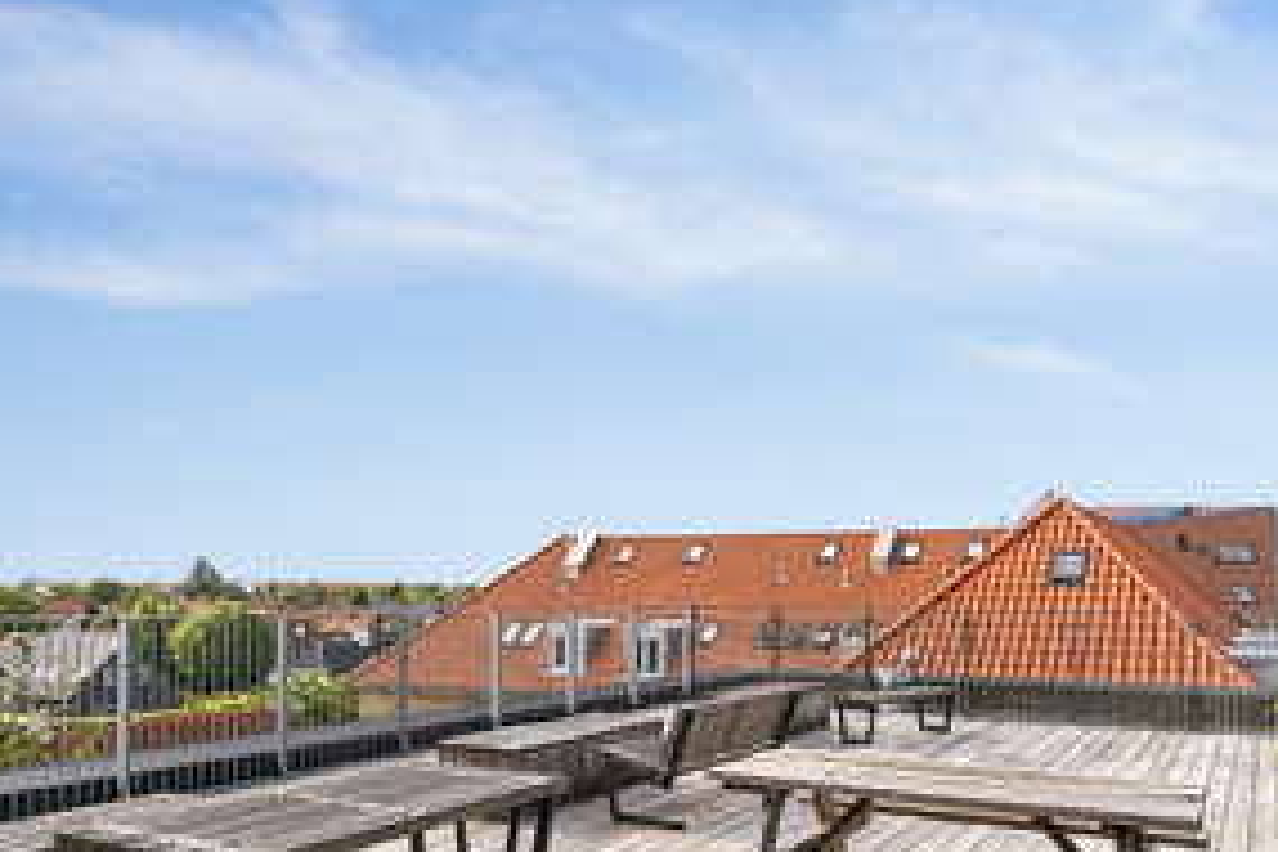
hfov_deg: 63.6
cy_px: 569
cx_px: 762
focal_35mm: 29
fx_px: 1020
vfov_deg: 44.7
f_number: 8
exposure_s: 1/250
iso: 200
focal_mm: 13
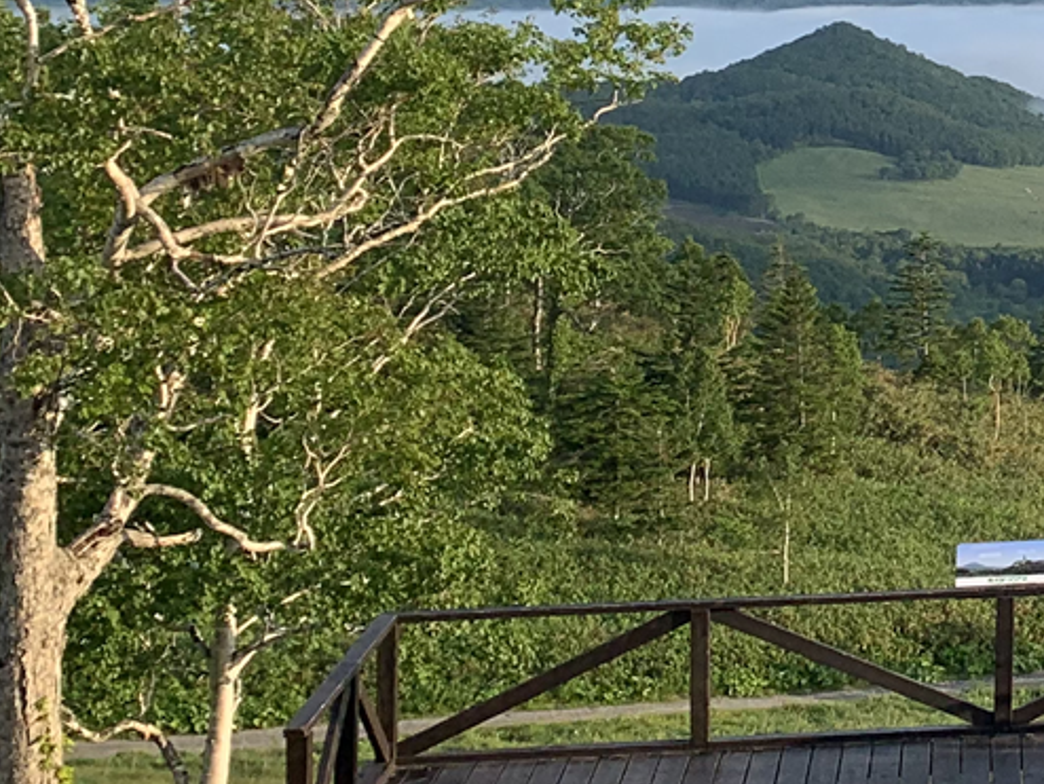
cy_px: -95
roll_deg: -1.2
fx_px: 3048
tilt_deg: -1.1
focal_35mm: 101
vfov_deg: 14.3
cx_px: 1712
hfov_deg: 17.0
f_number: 1.8
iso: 25
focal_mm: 4.25
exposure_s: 1/1282
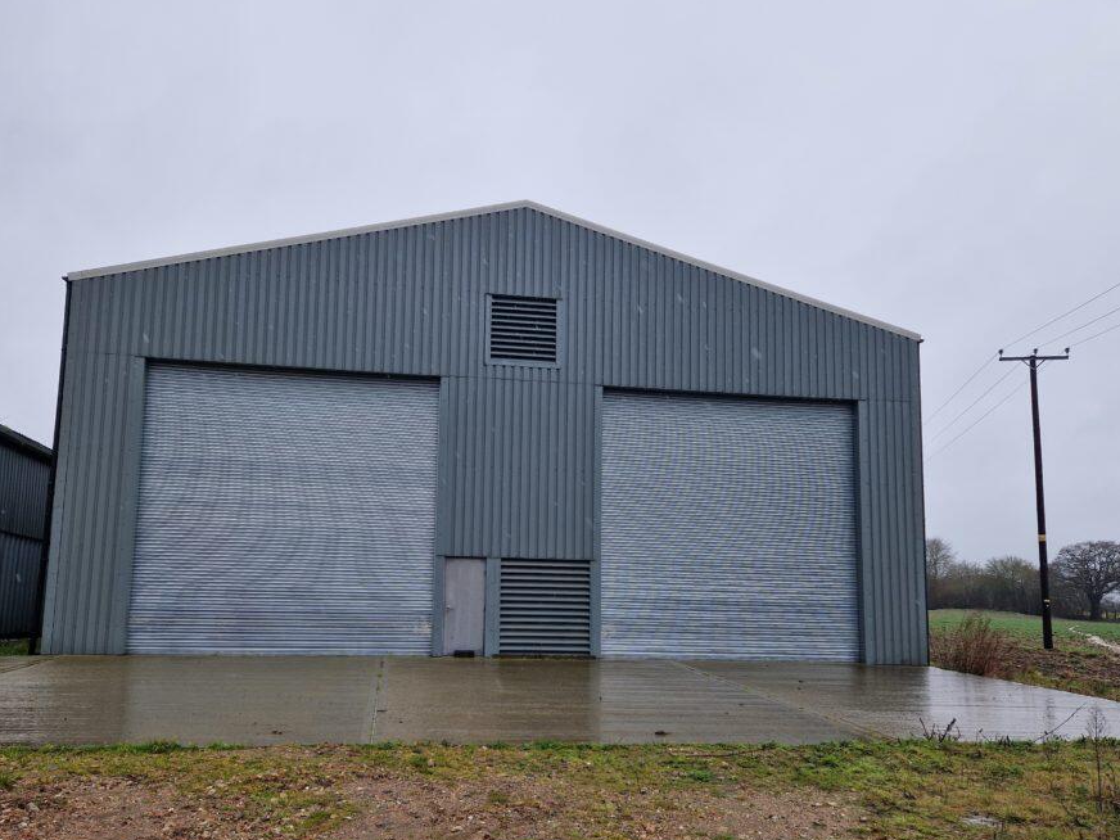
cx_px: 532
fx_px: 874
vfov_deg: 51.1
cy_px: 487
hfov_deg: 65.3
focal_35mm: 27
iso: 50
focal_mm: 5.4
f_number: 1.8
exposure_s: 1/710
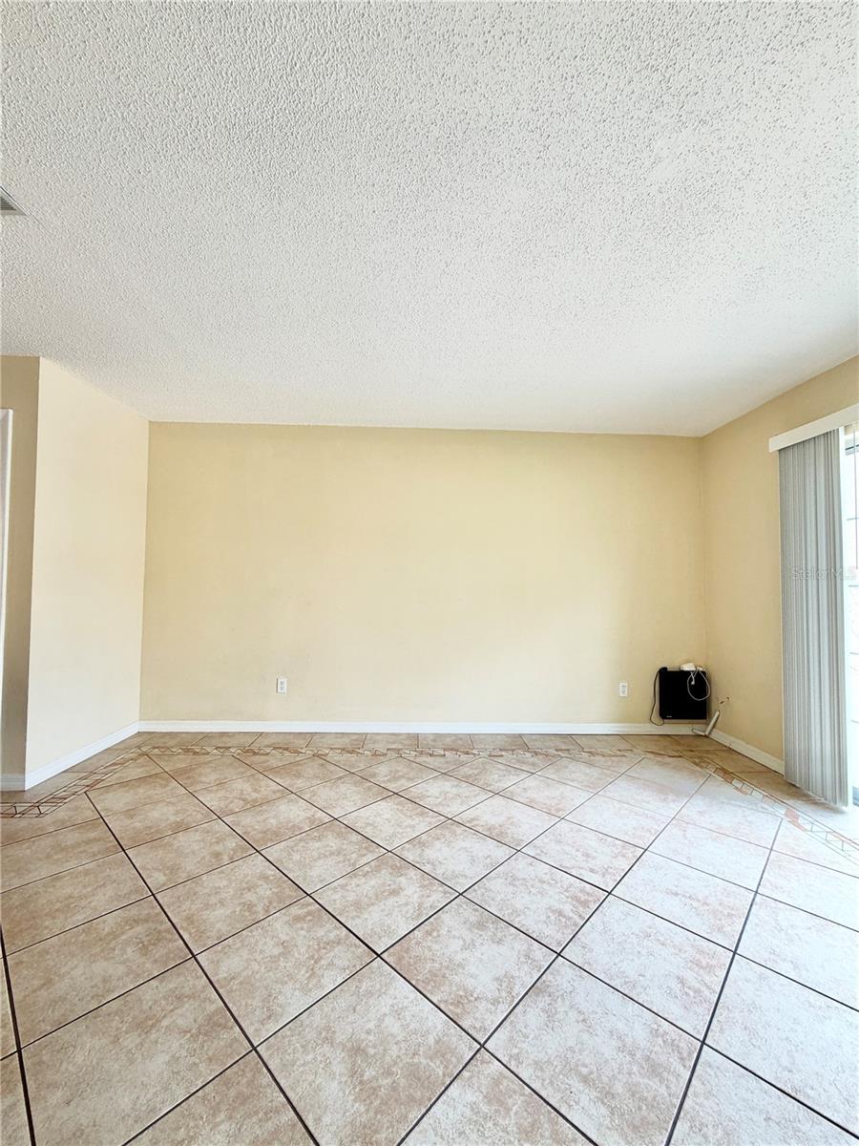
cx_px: 430
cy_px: 573
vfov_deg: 102.1
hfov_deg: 85.7
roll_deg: -1.0
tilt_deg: +3.5
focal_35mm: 14
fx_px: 463
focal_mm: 2.22
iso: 64
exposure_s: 1/121
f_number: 2.2
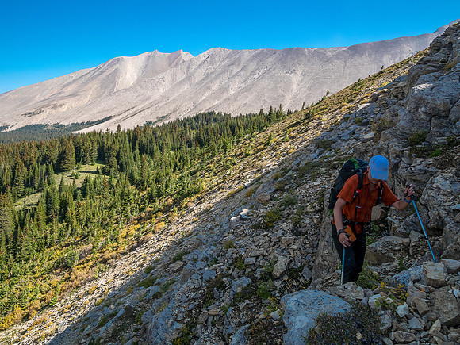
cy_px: 172
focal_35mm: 24
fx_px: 319
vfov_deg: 56.8
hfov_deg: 71.6
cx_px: 230
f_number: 8
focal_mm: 12
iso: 200
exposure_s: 1/160
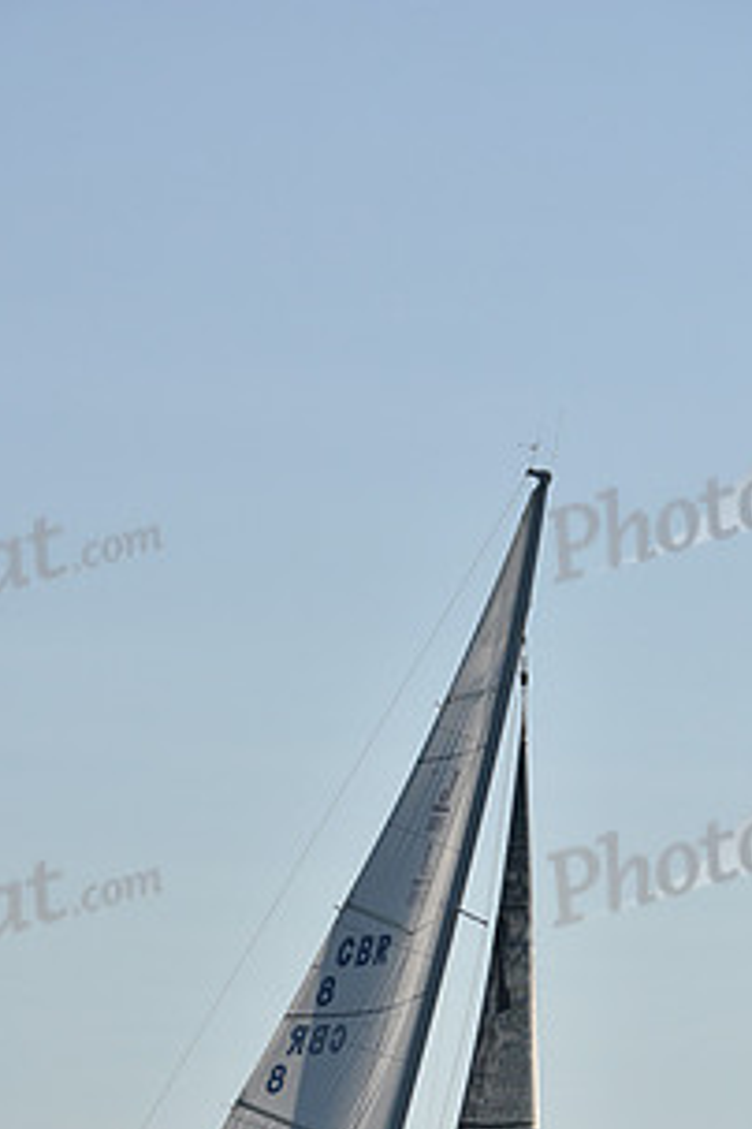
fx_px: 7801
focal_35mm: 249
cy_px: 1077
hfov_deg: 5.5
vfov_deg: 8.2
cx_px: 356
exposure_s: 1/800
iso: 250
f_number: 7.1
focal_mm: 130
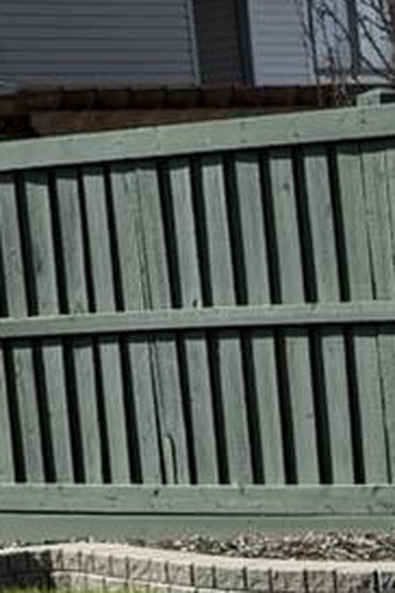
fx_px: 3077
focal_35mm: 187
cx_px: 647
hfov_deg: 7.2
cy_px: 508
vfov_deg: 10.9
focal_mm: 6.76
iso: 80
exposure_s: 1/3279
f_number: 1.78
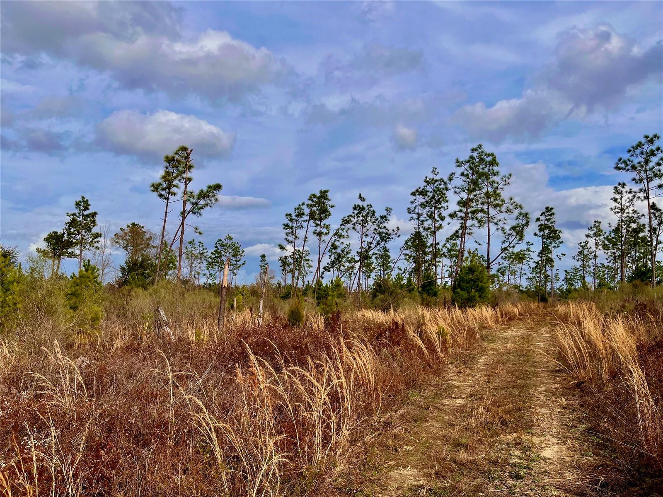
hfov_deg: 67.3
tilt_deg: +5.8
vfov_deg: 53.1
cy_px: 248
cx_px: 332
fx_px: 498
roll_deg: -2.2
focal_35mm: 26
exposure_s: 1/5556
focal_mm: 5.1
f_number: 1.6
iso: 50
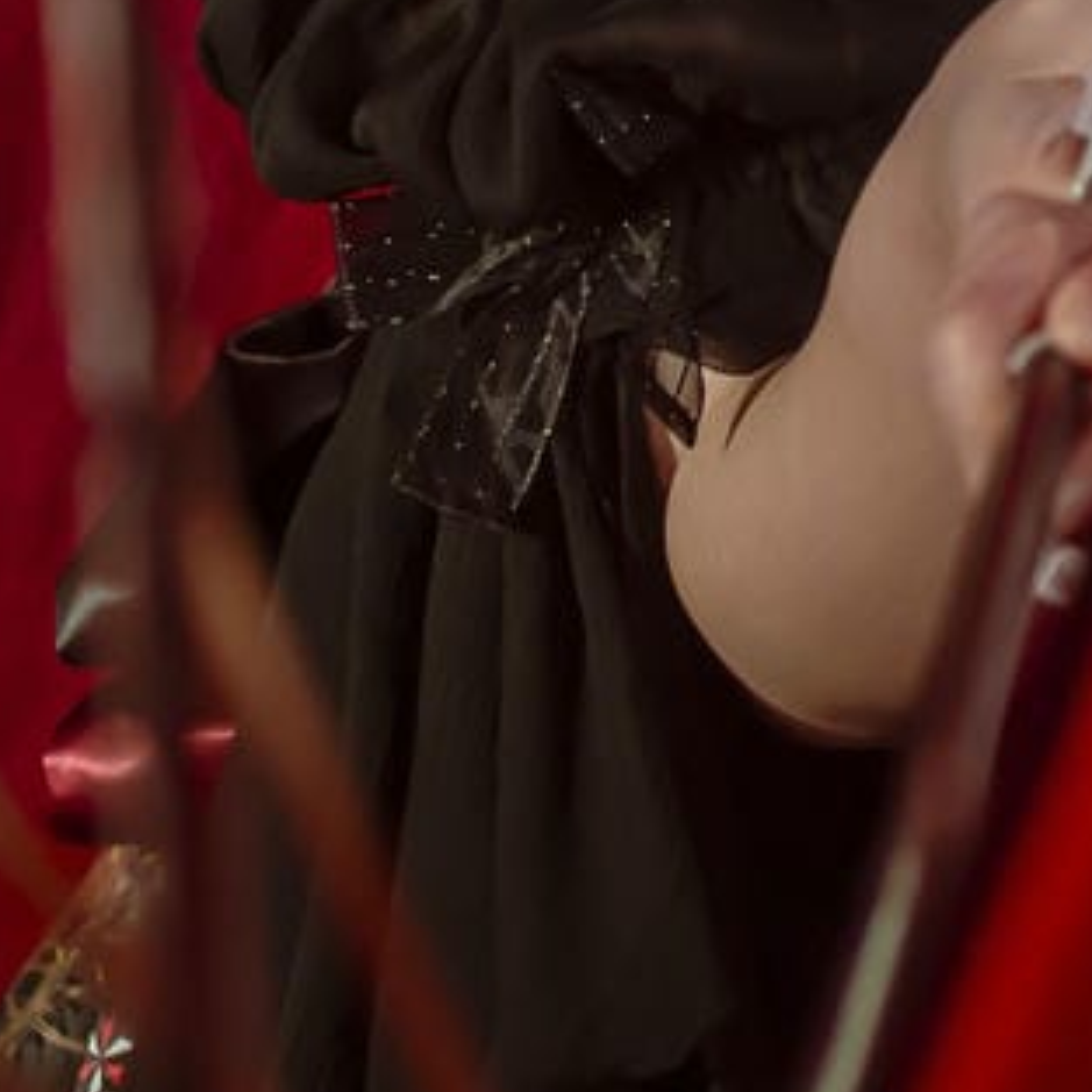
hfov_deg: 10.0
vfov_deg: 10.0
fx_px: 6103
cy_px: -405
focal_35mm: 171
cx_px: 1368
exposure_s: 1/200
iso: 400
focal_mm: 35
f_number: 3.5
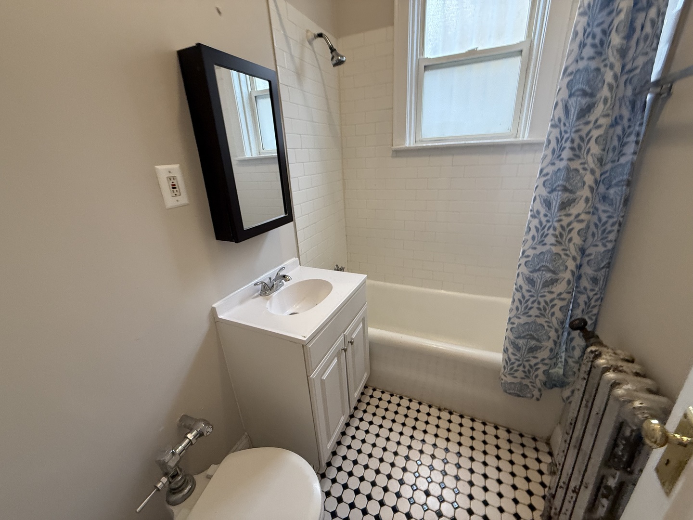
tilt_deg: -23.6
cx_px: 346
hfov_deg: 102.1
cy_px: 260
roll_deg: +1.7
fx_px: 280
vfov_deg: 85.7
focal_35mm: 14
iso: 200
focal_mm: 2.22
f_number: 2.2
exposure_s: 1/60
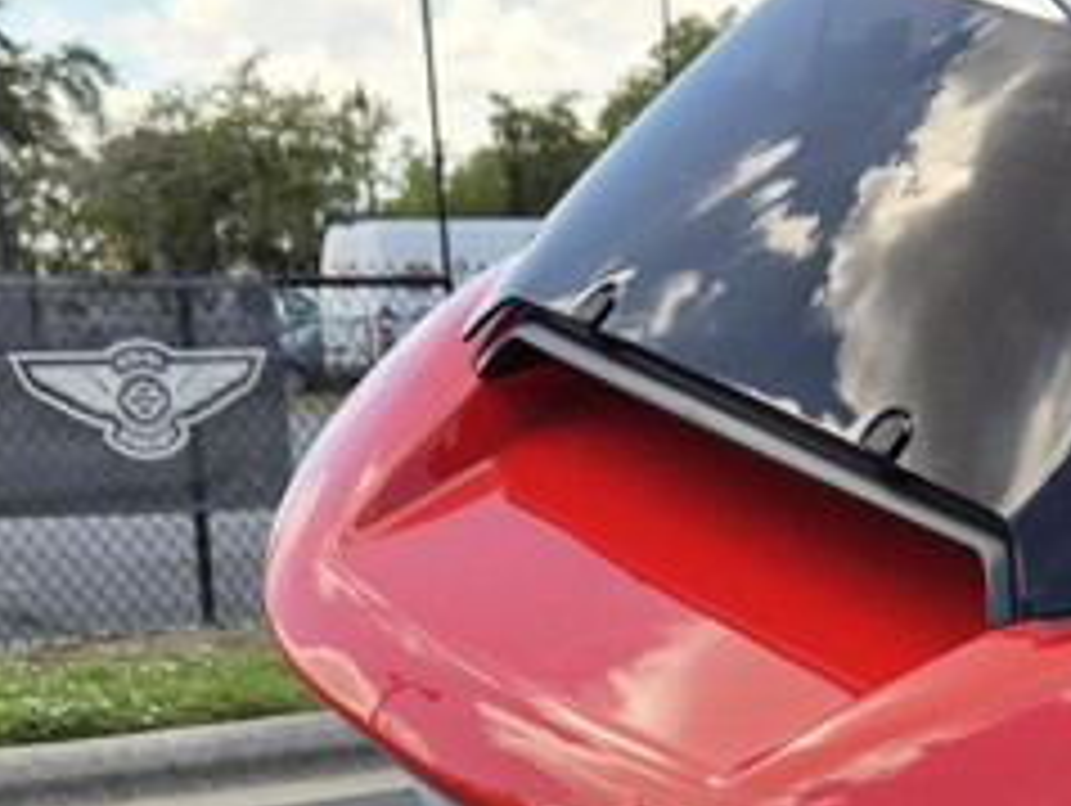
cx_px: 776
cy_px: 1279
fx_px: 3190
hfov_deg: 19.0
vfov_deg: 13.4
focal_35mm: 103
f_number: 1.8
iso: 80
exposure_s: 1/2736
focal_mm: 5.4
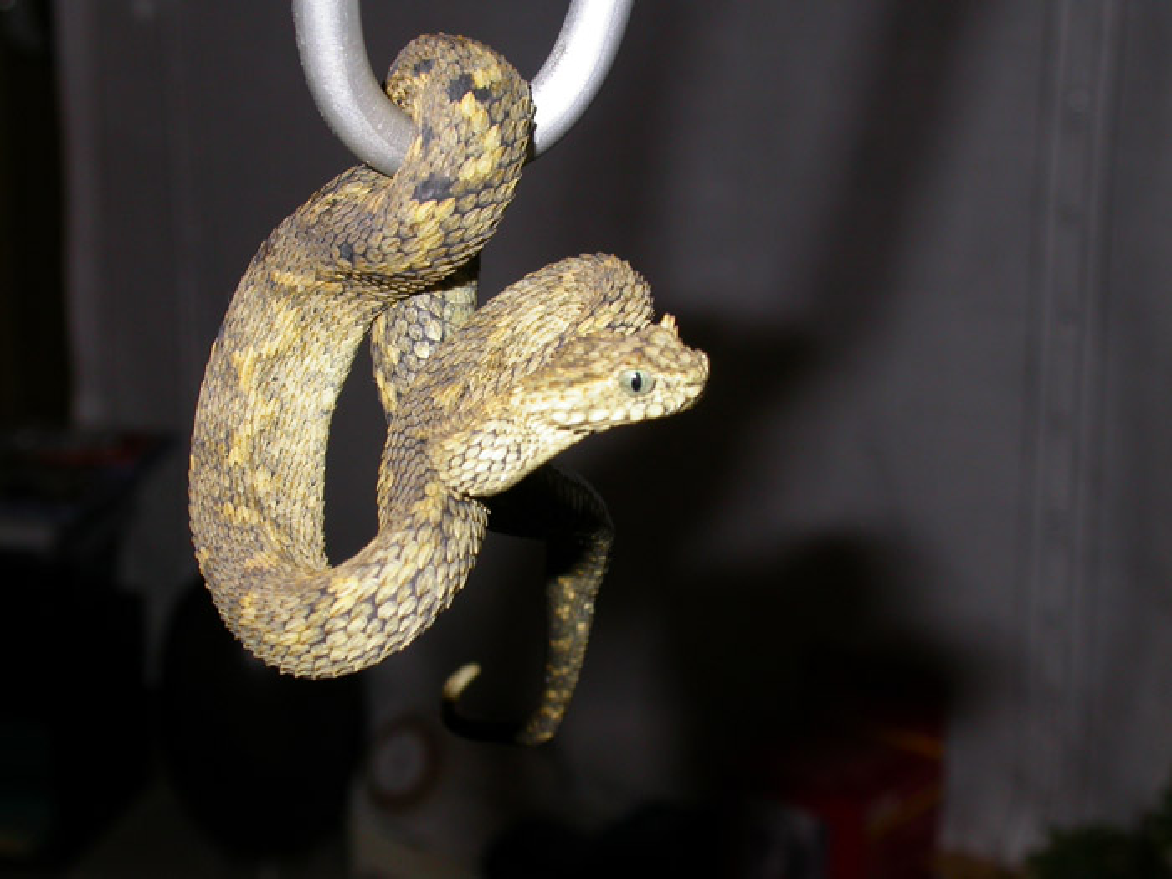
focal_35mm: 76
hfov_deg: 25.7
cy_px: 440
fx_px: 2573
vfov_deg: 19.4
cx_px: 586
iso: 100
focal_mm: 15.8
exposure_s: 1/60.3
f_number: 3.4
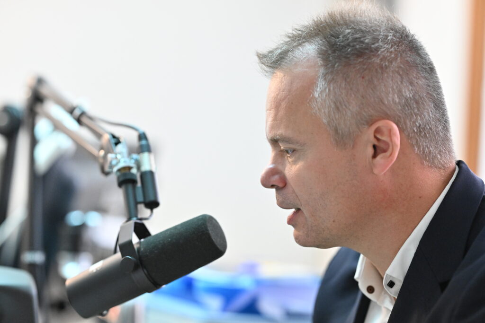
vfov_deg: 10.2
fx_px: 1819
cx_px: 242
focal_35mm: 135
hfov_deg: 15.2
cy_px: 162
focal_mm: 135
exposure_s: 1/160
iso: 5600
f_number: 2.2
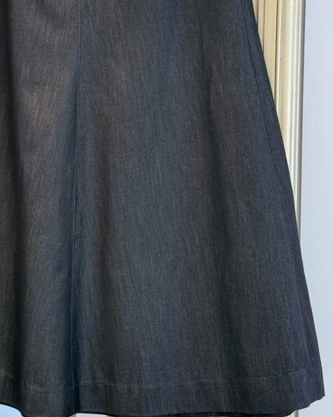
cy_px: 134
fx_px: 973
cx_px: 110
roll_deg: -0.6
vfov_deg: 24.0
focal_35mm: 79
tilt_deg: -3.0
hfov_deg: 19.3
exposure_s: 1/100
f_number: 1.78
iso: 80
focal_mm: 6.76
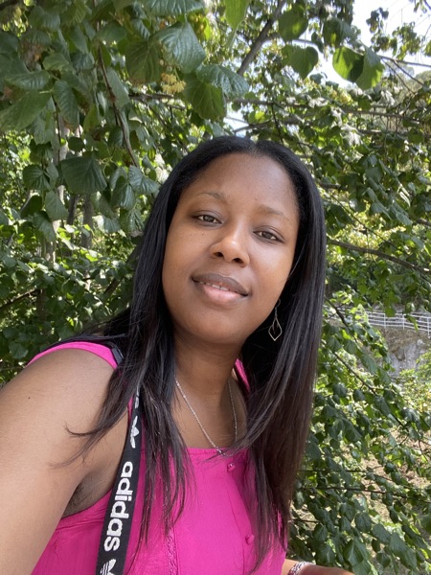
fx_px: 498
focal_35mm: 30
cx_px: 216
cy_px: 288
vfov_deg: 60.0
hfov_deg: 46.8
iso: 25
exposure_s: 1/122
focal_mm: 2.71
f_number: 2.2
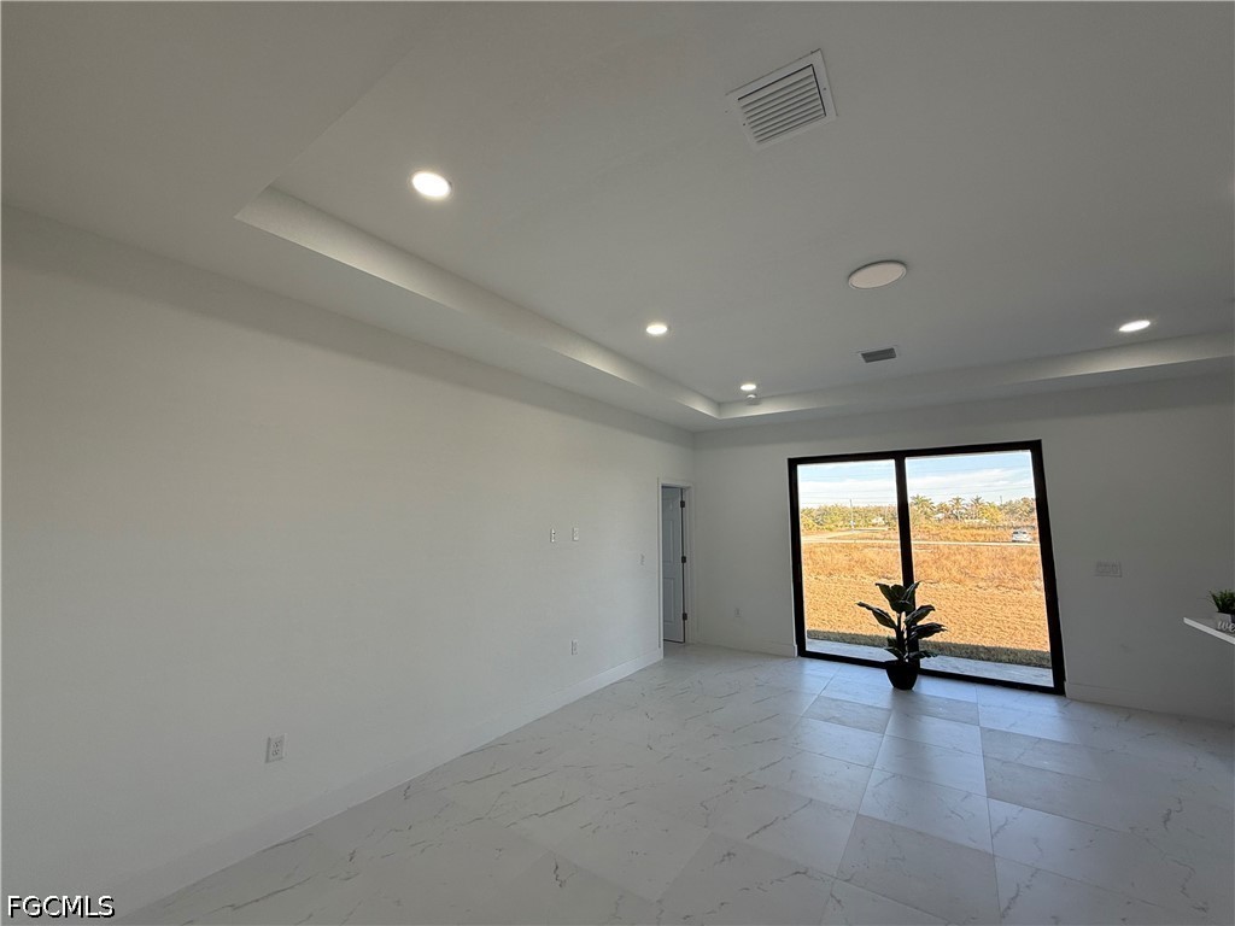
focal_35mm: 14
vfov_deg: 85.7
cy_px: 463
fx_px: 499
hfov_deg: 102.1
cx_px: 618
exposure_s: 1/132
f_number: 2.2
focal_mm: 2.22
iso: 64
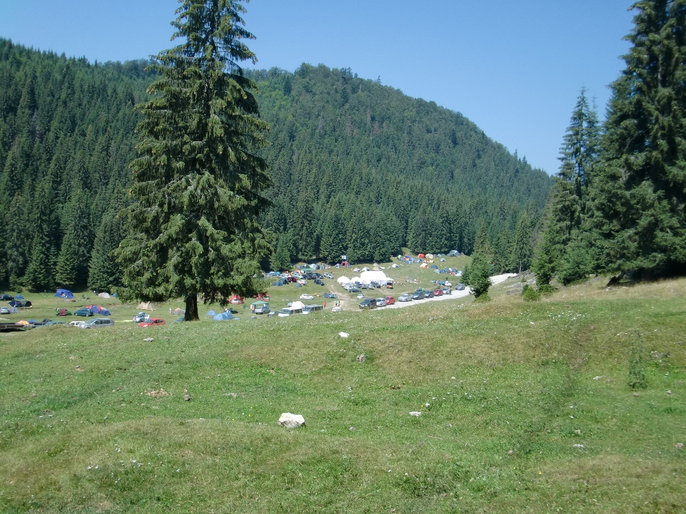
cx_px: 343
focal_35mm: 38
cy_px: 257
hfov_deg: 49.0
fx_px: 753
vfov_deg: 37.7
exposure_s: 1/400
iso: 64
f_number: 3.9
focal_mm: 6.66
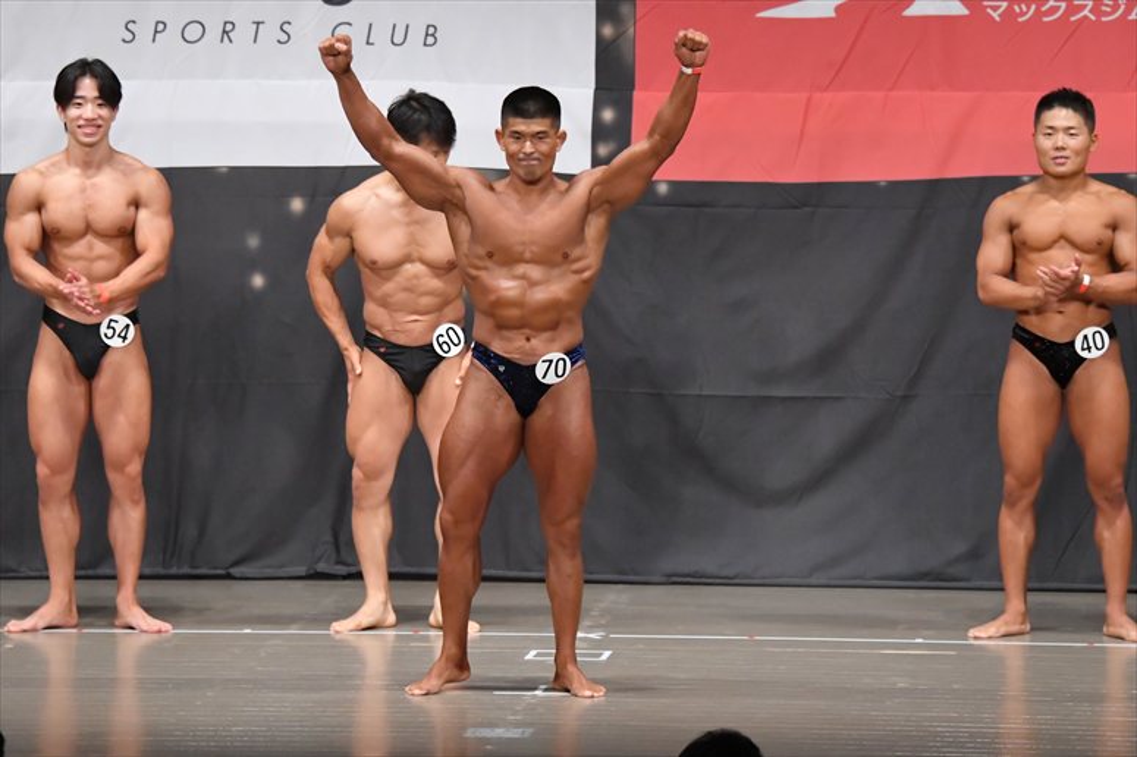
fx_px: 6377
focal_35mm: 202
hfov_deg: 10.2
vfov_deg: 6.8
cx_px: 568
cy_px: 378
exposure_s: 1/400
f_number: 5.6
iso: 6400
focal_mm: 135
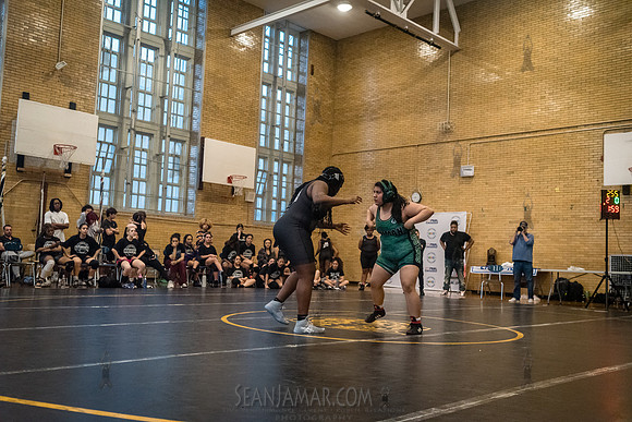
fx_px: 615
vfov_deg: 37.9
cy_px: 211
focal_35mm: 35
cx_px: 316
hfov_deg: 54.4
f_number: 4
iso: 6400
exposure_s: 1/400
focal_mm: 35
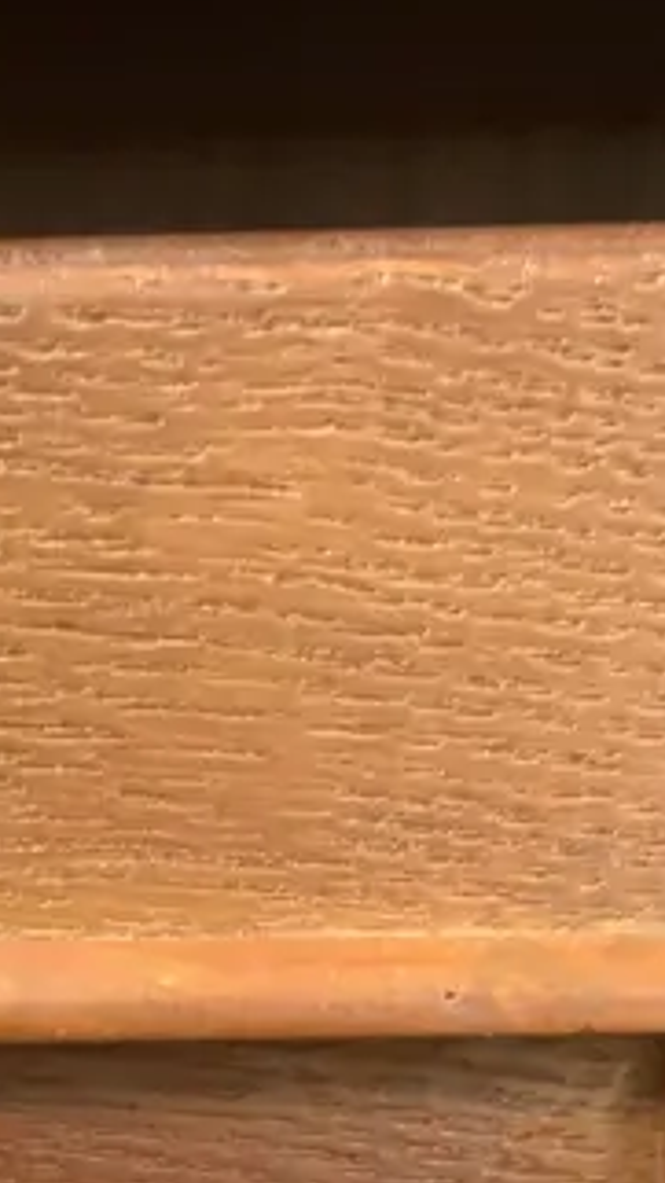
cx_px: -51
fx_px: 2823
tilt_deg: -11.0
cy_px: 1778
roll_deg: +0.4
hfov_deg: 13.2
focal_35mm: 90
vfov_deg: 20.3
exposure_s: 1/33
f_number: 1.8
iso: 320
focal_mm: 4.25
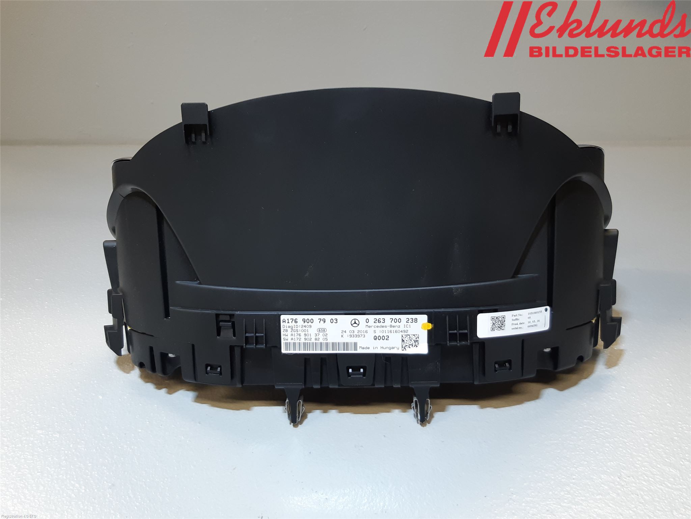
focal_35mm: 26
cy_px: 260
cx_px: 346
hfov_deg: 67.3
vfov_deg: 53.1
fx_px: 519
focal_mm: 3.93
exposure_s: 1/50
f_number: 1.7
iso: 80
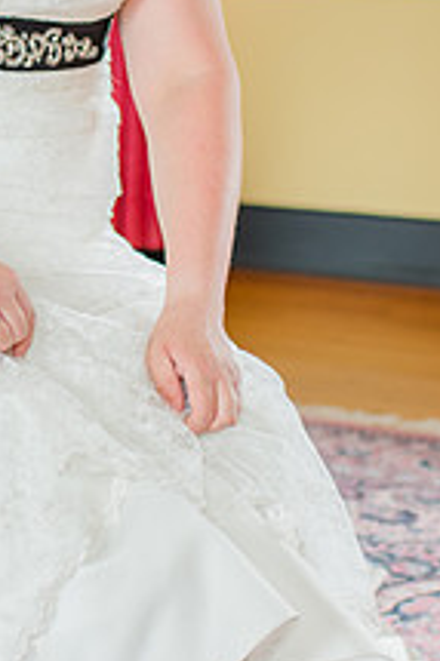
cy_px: 188
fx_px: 2020
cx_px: 52
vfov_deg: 18.5
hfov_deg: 12.3
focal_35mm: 110
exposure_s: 1/100
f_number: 2
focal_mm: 35
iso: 800
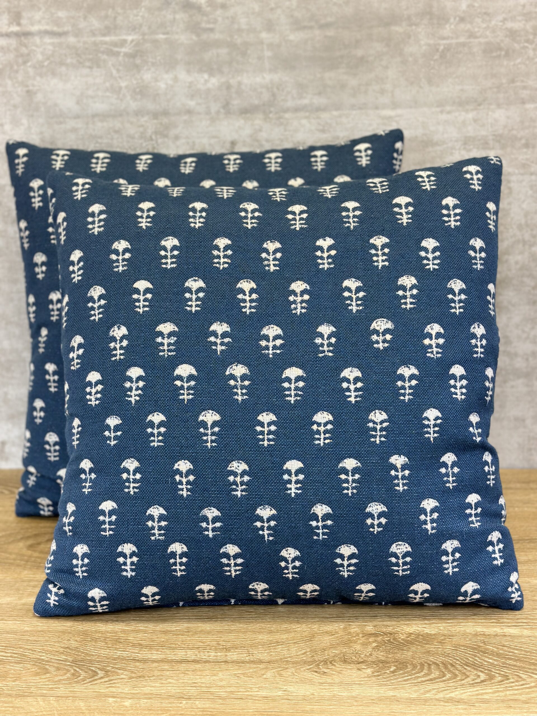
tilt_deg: -16.6
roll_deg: +2.1
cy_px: 358
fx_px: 993
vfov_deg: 39.7
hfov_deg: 30.3
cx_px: 268
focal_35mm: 48
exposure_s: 1/120
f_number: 1.78
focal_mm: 6.86
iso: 100
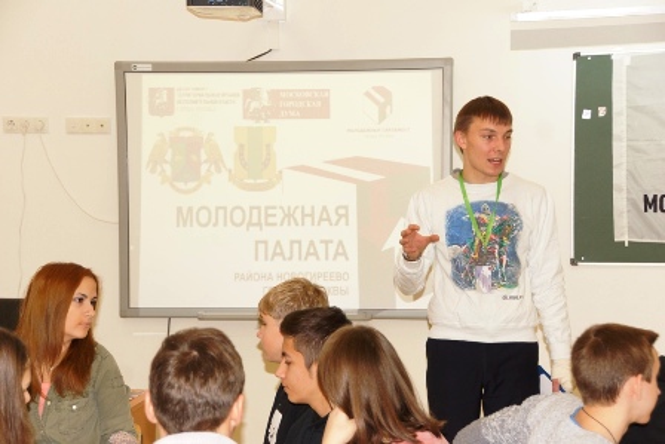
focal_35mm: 82
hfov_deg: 24.6
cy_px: 222
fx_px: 1524
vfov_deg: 16.6
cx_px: 332
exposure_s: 1/160
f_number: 5
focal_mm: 55
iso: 500
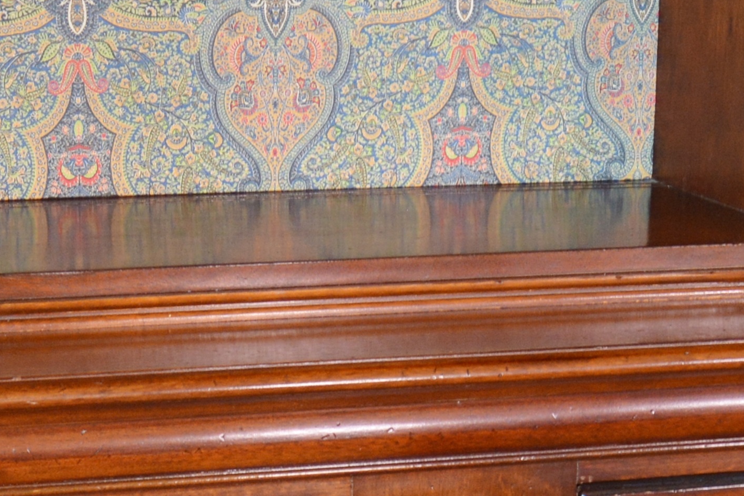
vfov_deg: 11.7
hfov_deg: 17.9
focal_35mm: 114
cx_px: 358
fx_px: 2356
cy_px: 647
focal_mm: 18
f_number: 3.5
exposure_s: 1/60
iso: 500
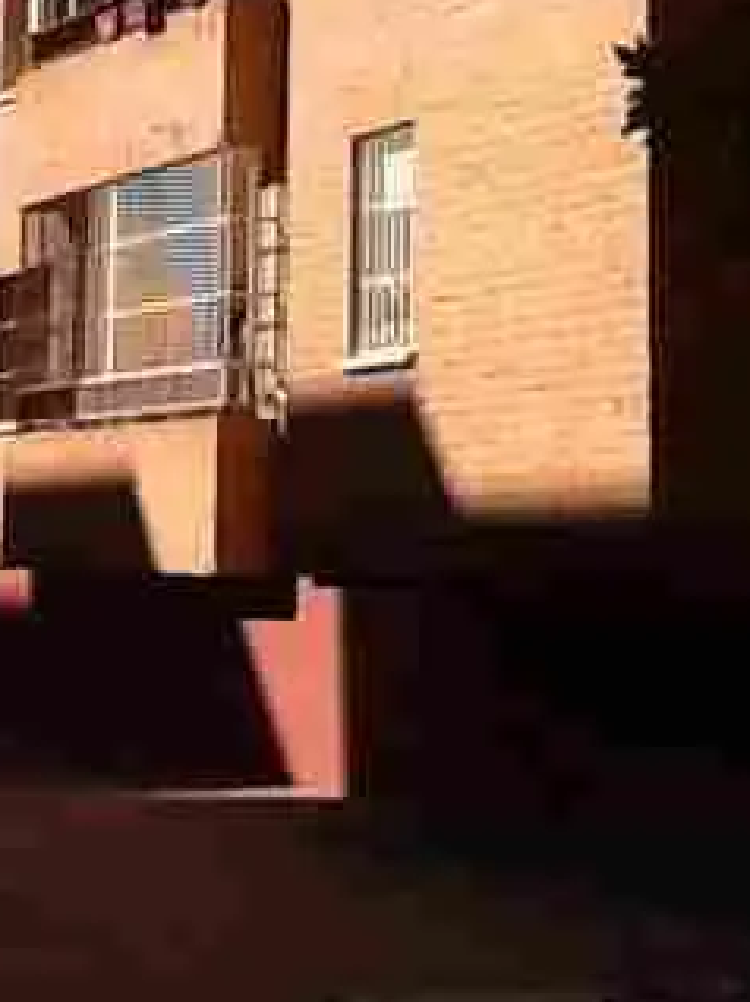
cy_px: -388
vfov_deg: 14.1
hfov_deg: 11.1
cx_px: 369
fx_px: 3847
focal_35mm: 133
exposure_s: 1/1672
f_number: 2.4
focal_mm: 2.03
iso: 40
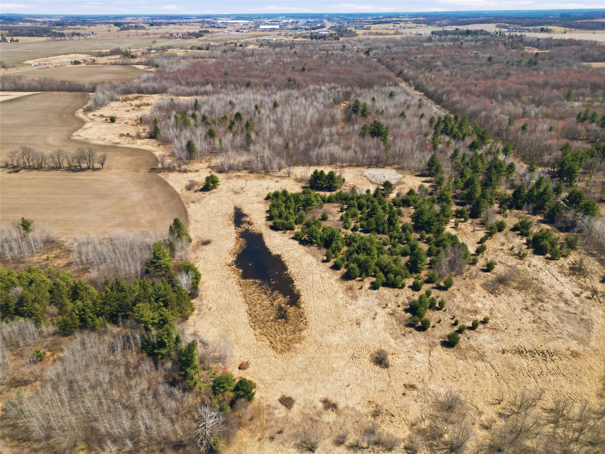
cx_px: 302
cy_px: 227
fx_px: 419
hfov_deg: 71.6
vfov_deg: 56.8
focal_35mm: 24
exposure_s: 1/320
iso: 130
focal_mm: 6.7
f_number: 1.7
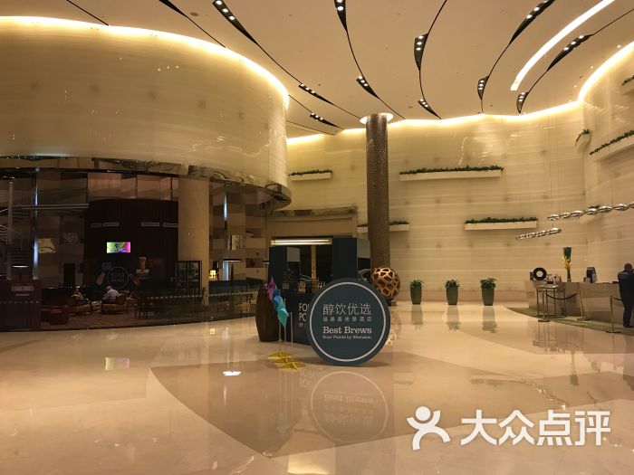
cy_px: 238
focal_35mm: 28
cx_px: 317
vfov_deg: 49.7
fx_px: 513
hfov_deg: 63.4
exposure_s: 1/17
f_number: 1.8
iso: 40
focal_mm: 3.99
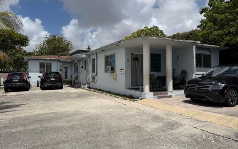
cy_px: 70
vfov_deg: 47.6
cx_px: 120
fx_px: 169
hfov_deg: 70.4
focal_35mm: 26
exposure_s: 1/11905
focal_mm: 6.76
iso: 80
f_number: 1.78
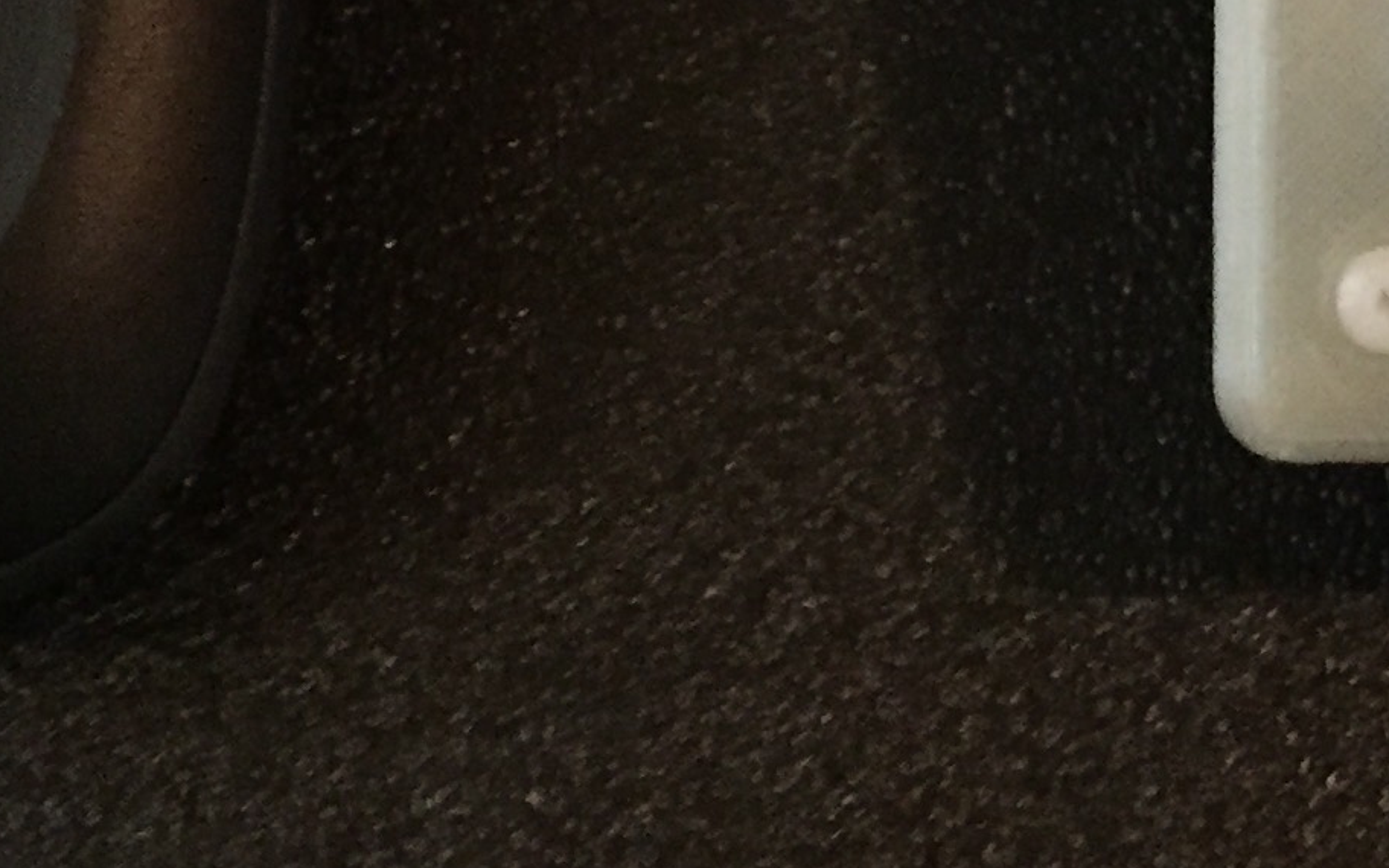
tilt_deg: -68.6
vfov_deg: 11.3
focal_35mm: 110
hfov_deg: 18.0
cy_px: -550
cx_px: 1639
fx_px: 4164
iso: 320
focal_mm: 4.15
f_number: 2.2
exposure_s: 1/15
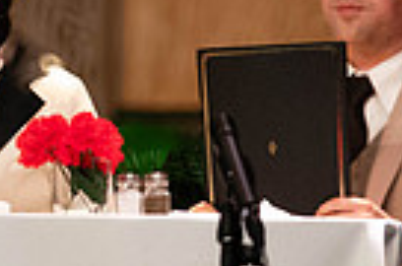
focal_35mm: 311
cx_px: -13
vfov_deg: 4.4
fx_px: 3465
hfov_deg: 6.6
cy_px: -65
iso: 4000
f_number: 5
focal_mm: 58
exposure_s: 1/400
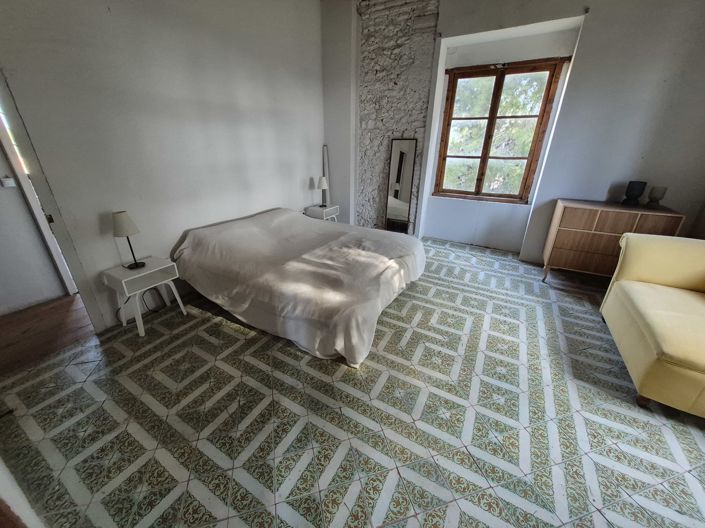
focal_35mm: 13
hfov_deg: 106.2
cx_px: 352
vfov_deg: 89.9
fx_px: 265
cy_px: 264
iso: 320
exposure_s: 1/100
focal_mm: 1.74
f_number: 2.2
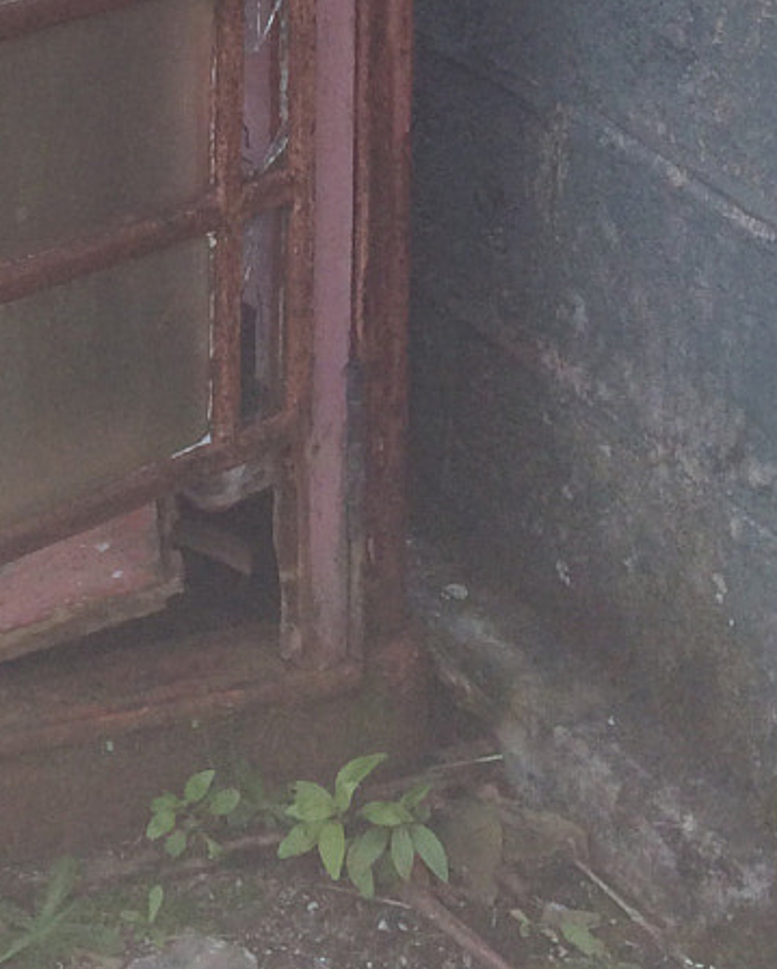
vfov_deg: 16.4
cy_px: -681
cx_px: -188
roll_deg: -1.8
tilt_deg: -1.7
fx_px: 2900
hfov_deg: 14.7
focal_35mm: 101
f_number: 2.2
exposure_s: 1/707
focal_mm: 4.15
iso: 32
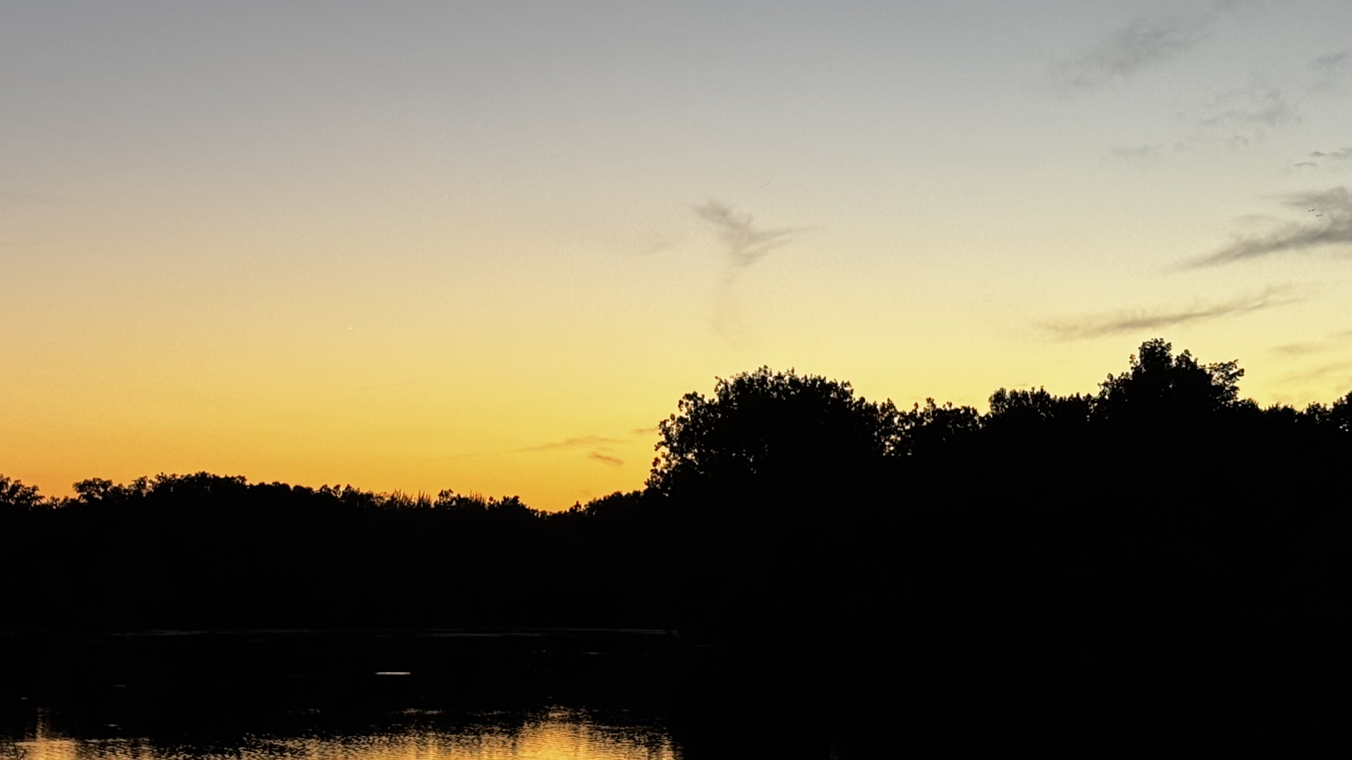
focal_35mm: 79
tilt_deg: +4.3
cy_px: 405
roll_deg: -0.6
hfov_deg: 26.7
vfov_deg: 15.3
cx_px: 475
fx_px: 2832
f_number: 1.78
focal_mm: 6.76
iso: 100
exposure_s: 1/106
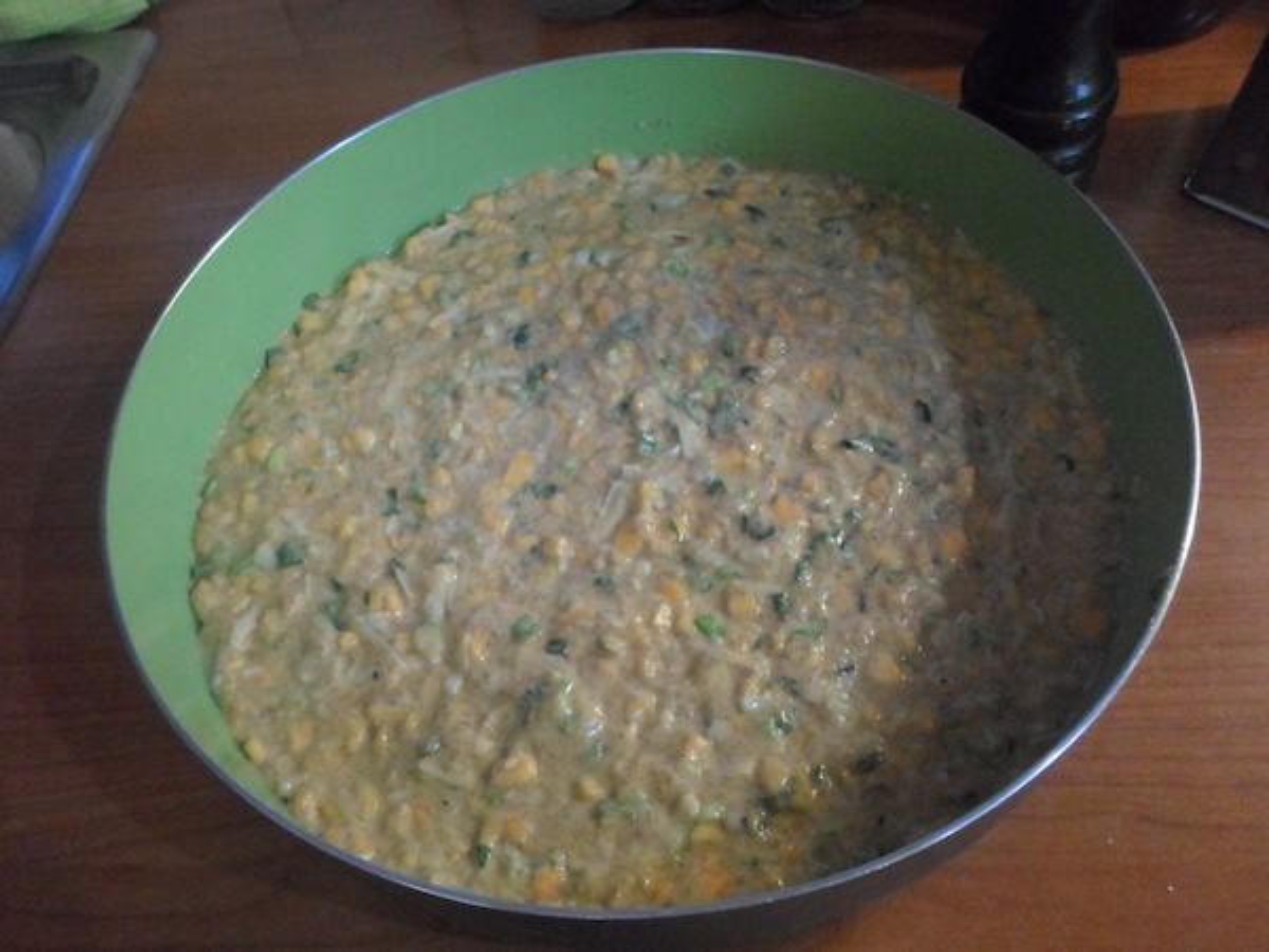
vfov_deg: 54.9
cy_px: 476
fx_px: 916
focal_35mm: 25
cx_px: 634
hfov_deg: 69.4
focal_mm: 4.5
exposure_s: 1/20
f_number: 2.5
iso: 400
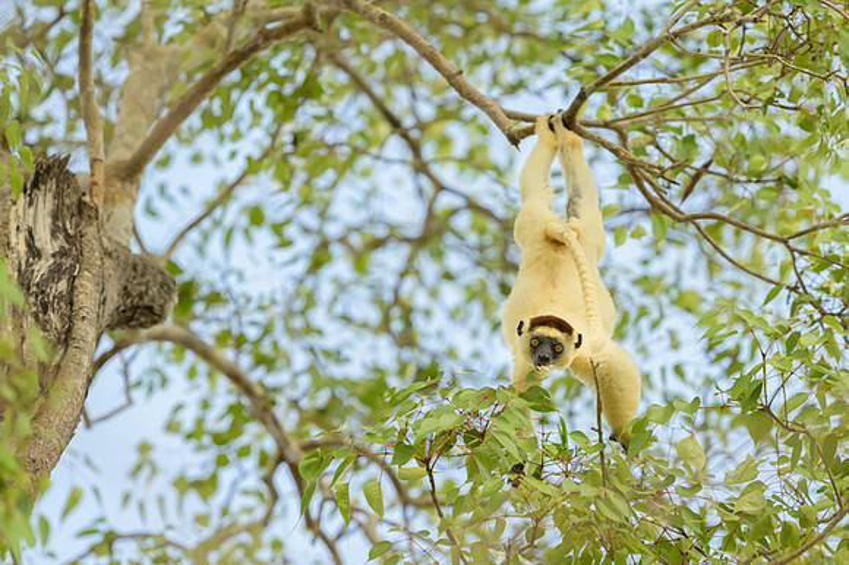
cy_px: 337
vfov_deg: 2.9
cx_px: 507
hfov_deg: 4.3
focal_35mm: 478
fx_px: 11255
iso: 800
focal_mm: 400
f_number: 4
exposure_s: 1/1250
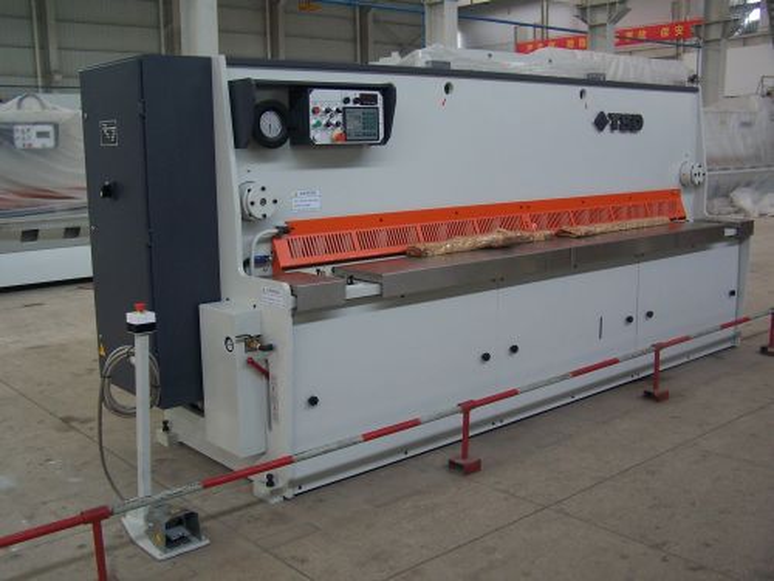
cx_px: 387
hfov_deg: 49.0
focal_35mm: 38
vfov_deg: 37.7
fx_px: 850
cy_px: 290
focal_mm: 6.3
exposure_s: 1/30
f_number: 2.8
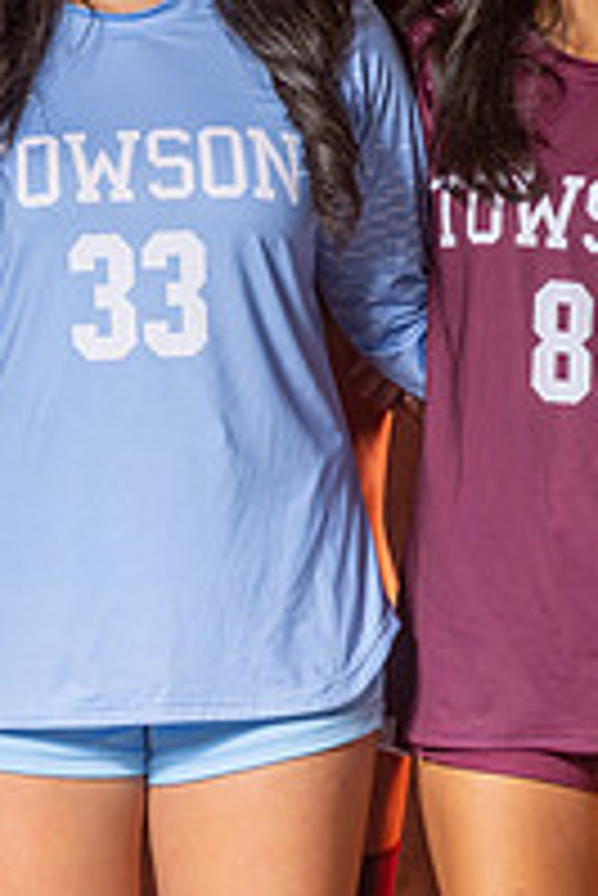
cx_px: 135
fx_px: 7163
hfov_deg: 4.8
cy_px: 147
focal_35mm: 288
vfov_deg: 7.1
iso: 80
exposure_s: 1/200
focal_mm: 70
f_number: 8
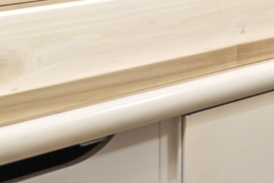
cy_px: -127
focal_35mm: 87
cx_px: 674
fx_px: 662
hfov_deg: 14.4
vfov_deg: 14.2
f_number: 7.1
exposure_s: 10
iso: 250
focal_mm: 14.5
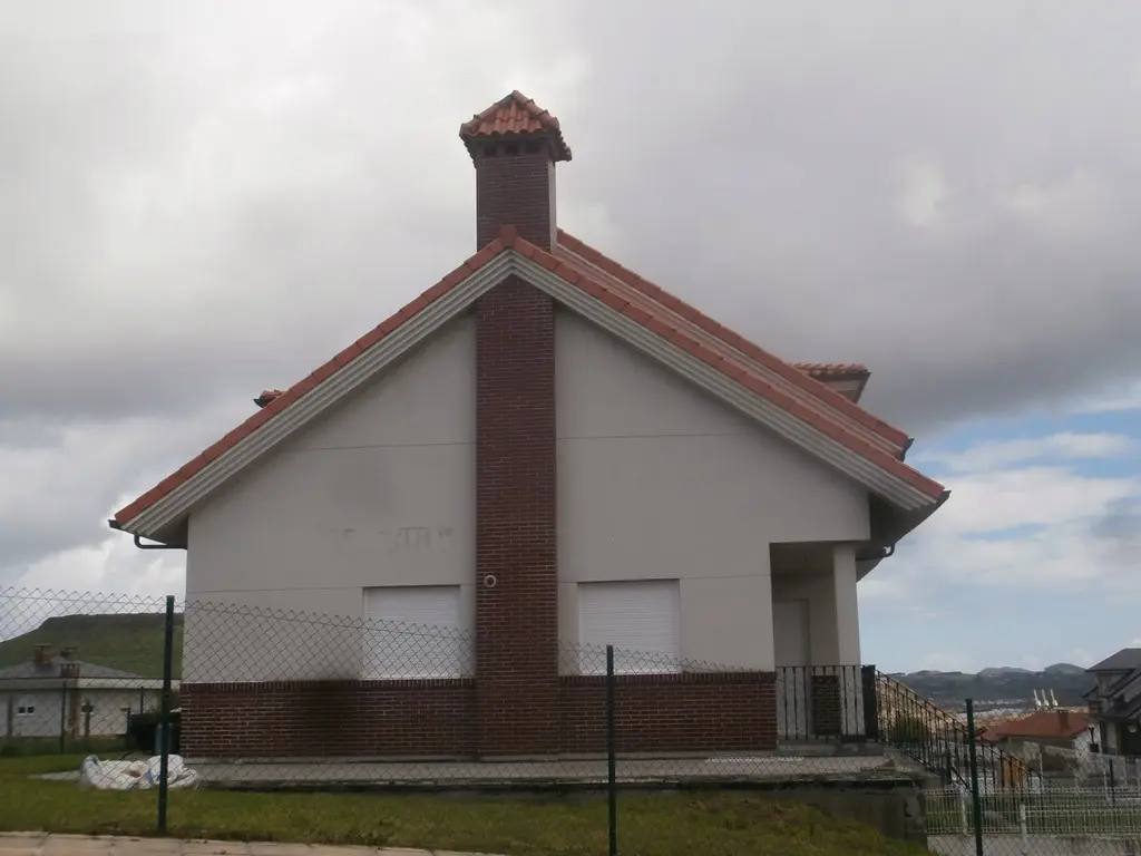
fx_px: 1253
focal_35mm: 38
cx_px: 570
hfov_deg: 49.0
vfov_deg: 37.7
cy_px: 428
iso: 100
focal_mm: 6.67
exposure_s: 1/1000
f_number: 3.9
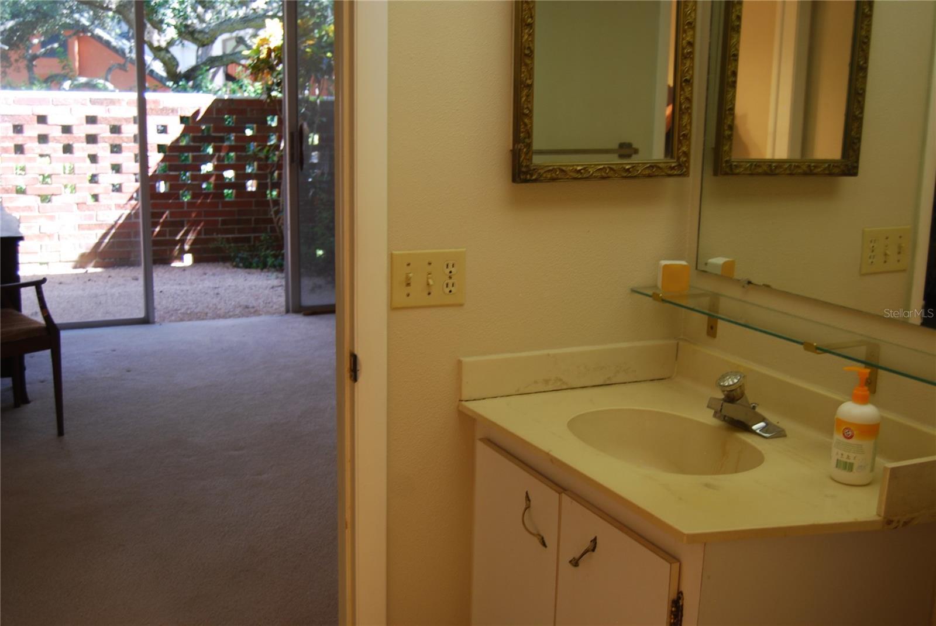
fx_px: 1093
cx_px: 468
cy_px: 313
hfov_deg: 46.4
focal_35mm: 42
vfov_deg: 32.0
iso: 200
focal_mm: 28
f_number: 4.2
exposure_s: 1/40
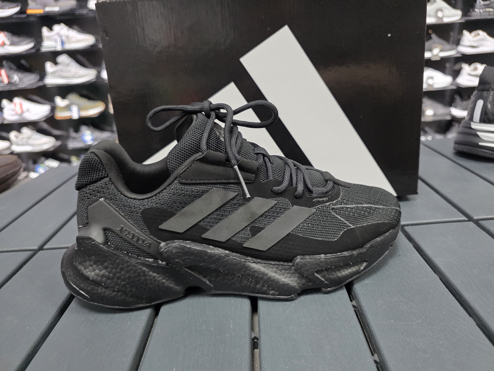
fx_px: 328
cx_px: 247
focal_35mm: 23
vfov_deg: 58.9
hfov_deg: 73.9
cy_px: 186
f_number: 1.7
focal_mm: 6.3
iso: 500
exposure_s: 1/100
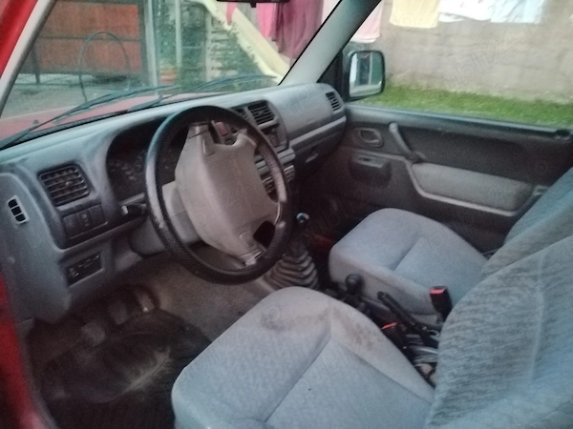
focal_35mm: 26
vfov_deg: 53.1
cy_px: 214
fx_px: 430
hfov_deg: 67.3
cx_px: 286
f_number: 1.8
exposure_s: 1/12.5
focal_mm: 4.25
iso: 3026
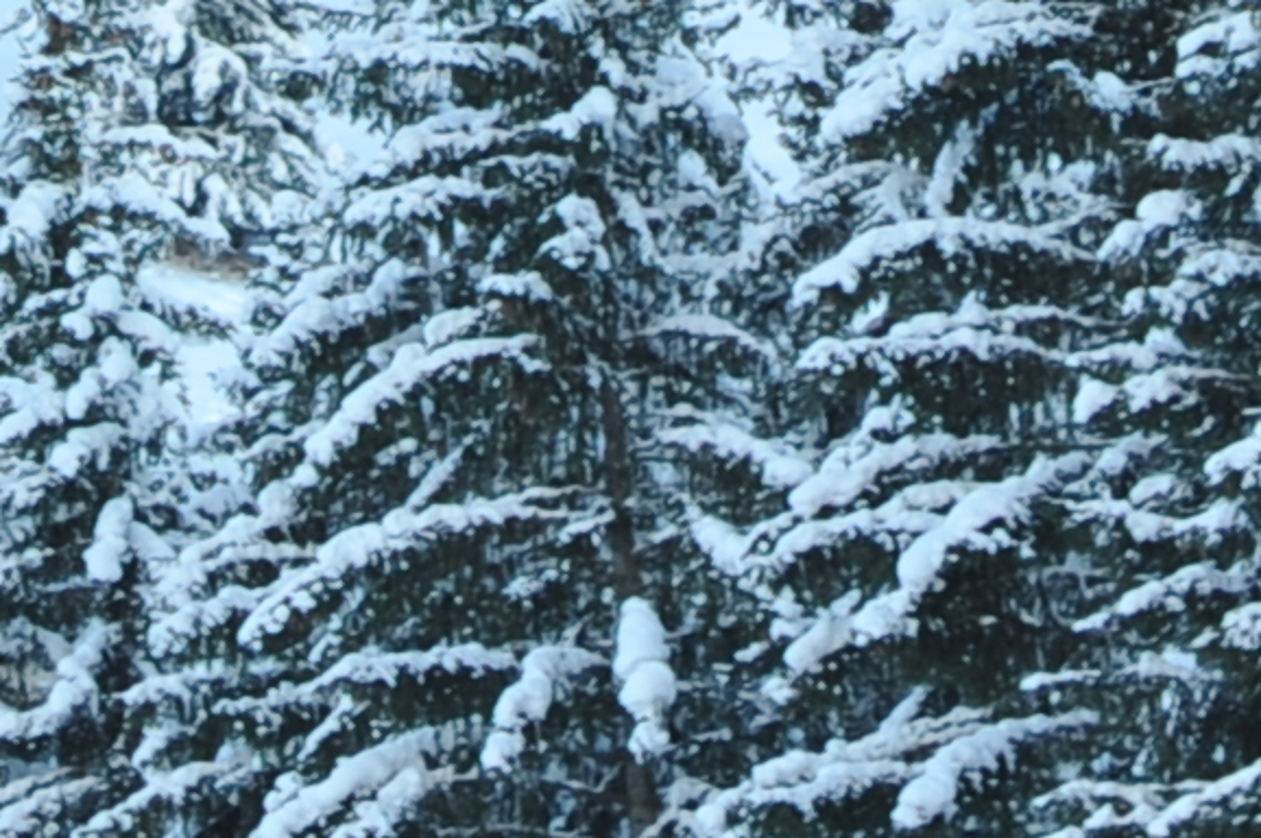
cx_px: -111
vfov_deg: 1.9
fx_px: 25261
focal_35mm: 722
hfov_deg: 2.9
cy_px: -1272
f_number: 4.5
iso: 200
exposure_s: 1/250
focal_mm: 98
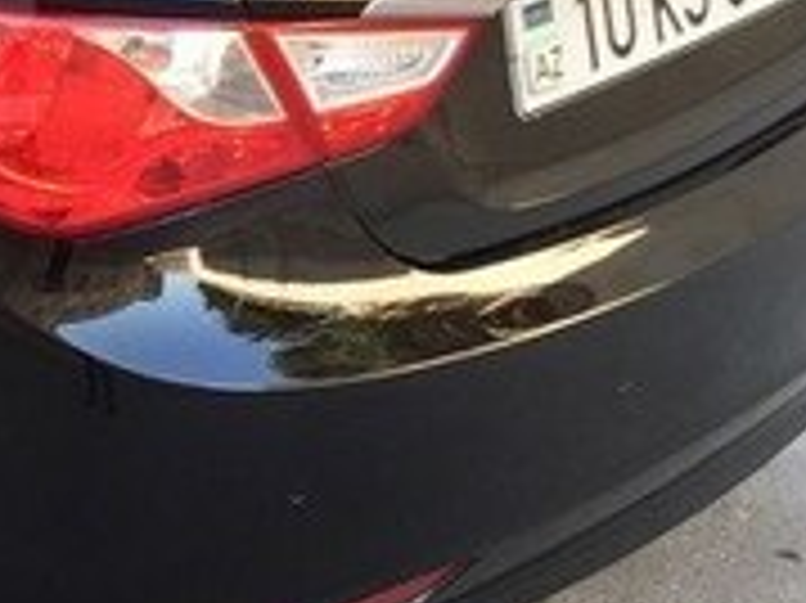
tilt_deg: -18.7
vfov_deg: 13.7
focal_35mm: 107
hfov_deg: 16.6
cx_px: -423
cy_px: 56
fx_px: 2490
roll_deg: -0.2
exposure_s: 1/100
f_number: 2.2
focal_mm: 4.15
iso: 32
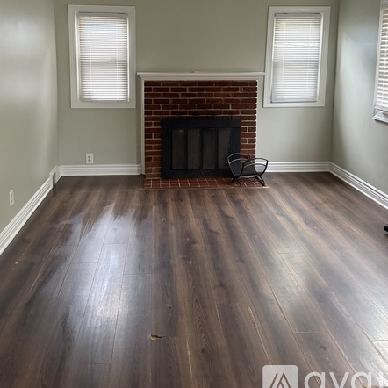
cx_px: 185
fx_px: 406
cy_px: 108
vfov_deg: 49.5
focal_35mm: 32
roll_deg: -0.8
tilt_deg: -6.2
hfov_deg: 51.1
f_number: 1.78
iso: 800
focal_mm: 6.76
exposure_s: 1/60
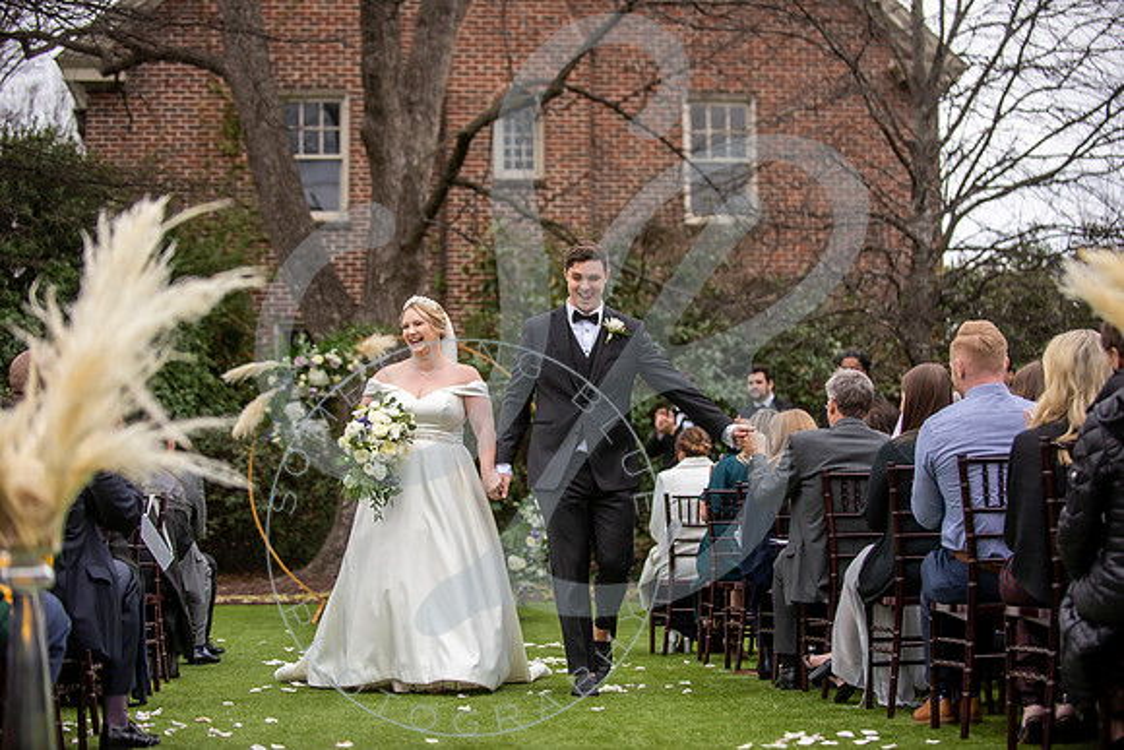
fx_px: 2210
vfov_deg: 19.3
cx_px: 562
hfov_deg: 28.5
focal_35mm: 71
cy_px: 375
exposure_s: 1/640
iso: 640
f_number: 2.8
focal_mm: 70
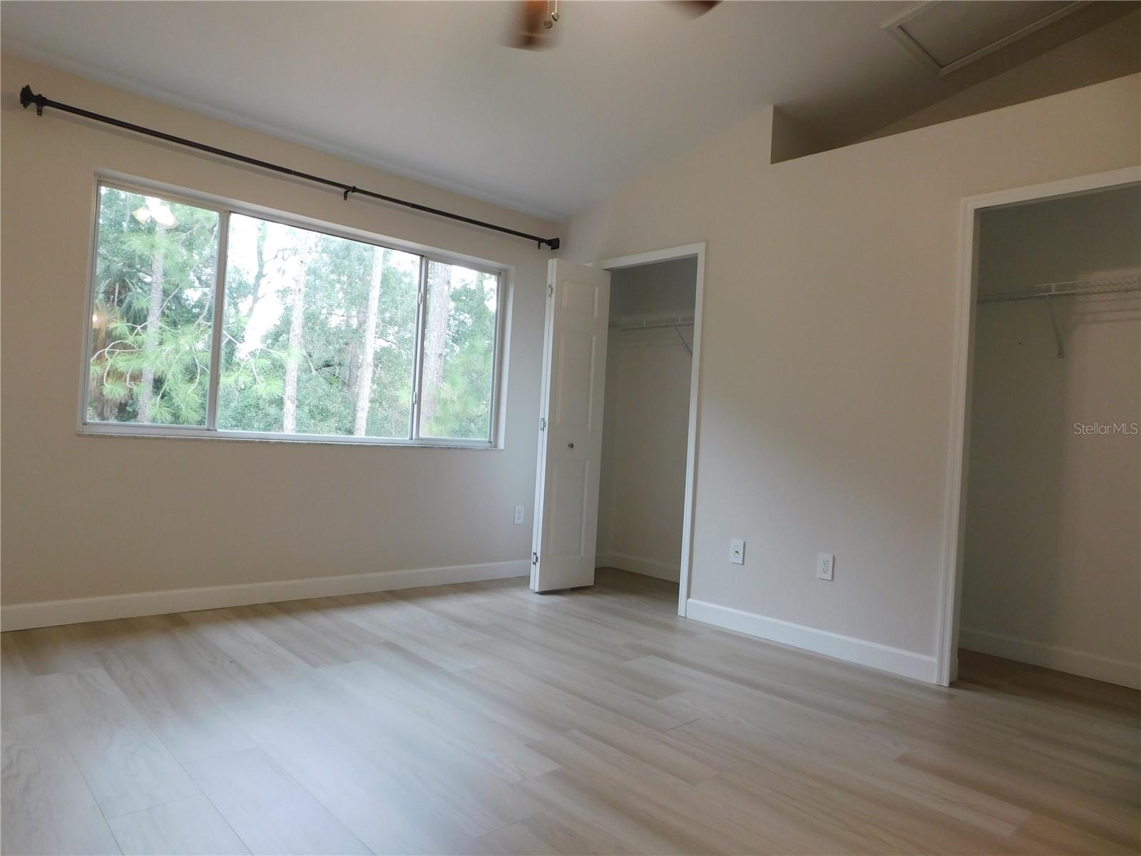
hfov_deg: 73.9
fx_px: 758
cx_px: 570
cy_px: 428
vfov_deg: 58.9
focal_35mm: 23
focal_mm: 4
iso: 140
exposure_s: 1/30
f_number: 3
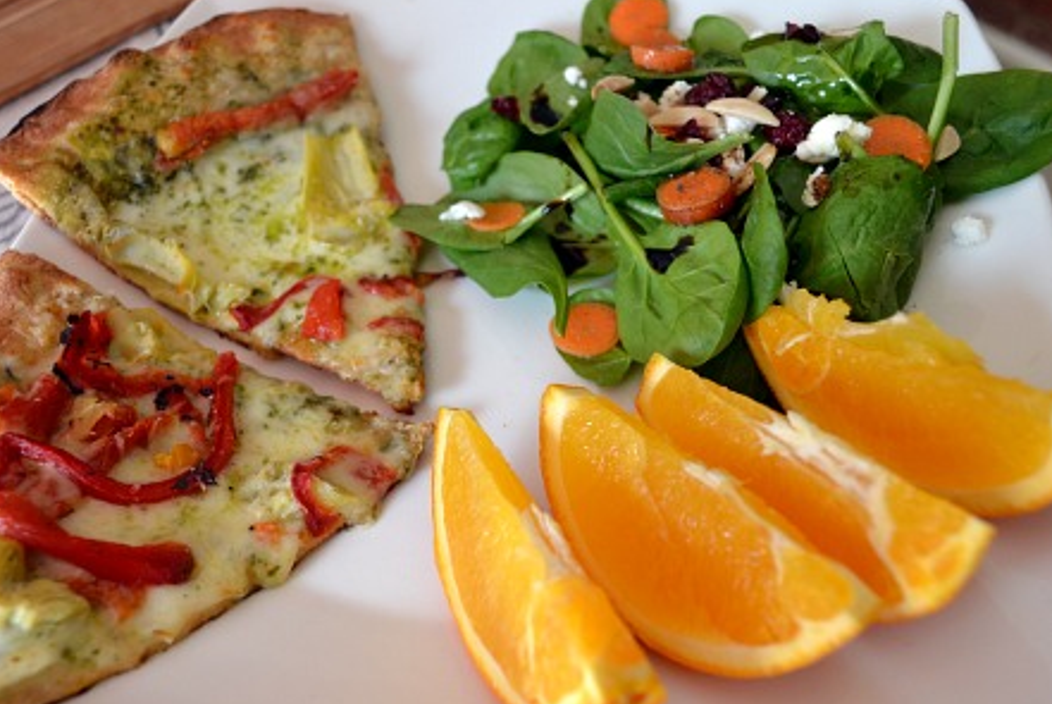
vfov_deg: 39.0
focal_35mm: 34
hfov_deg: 55.6
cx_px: 463
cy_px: 368
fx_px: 995
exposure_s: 1/80
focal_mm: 20
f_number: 4.5
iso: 400
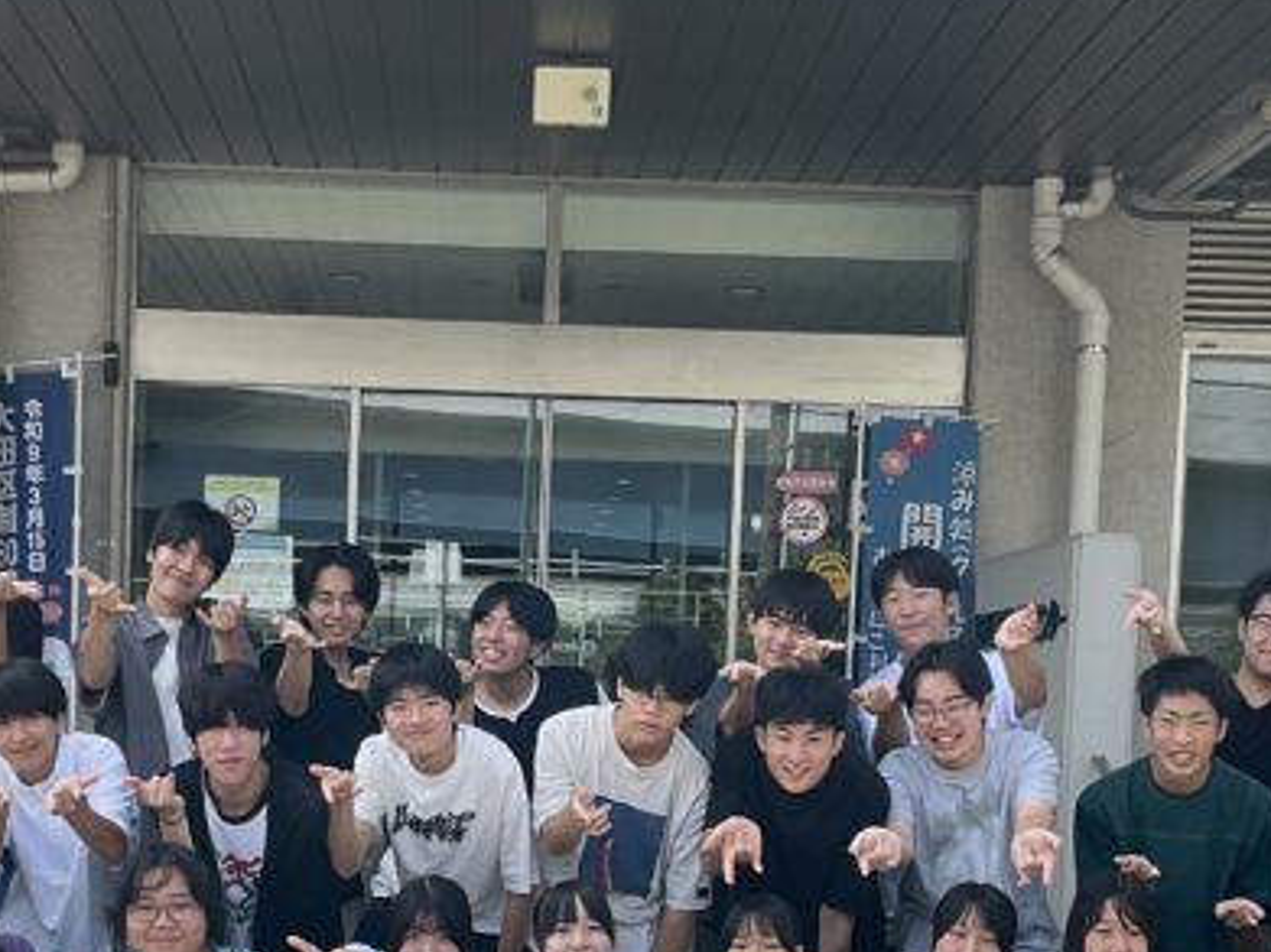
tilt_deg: -2.7
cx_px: 510
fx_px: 2790
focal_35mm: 76
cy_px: 838
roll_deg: -0.4
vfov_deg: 19.1
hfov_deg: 25.6
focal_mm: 3
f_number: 1.8
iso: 16
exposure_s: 1/816
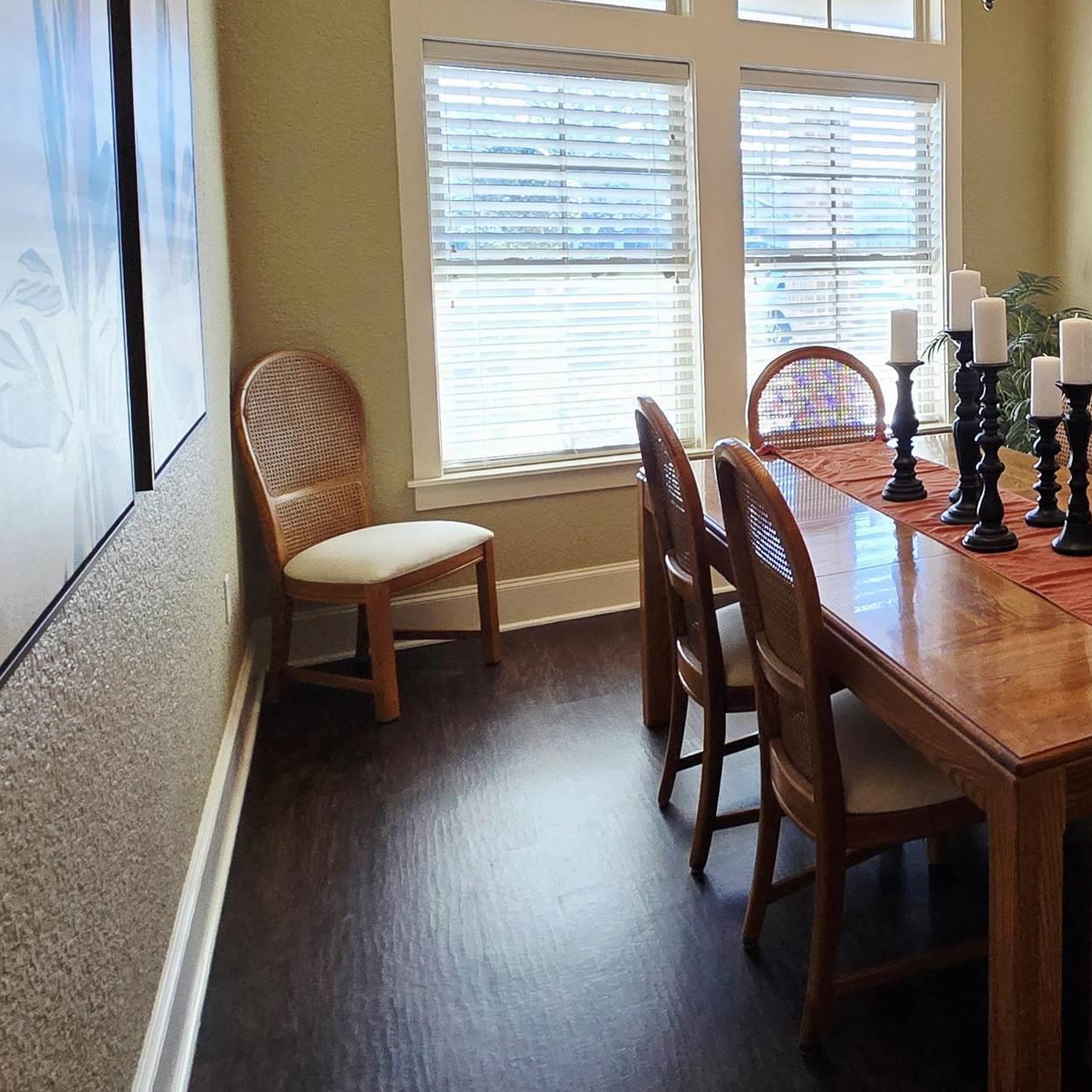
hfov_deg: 47.8
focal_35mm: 28
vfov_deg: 55.0
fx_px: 999
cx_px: 1083
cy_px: 295
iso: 100
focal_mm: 2.2
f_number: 2.2
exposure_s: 1/120
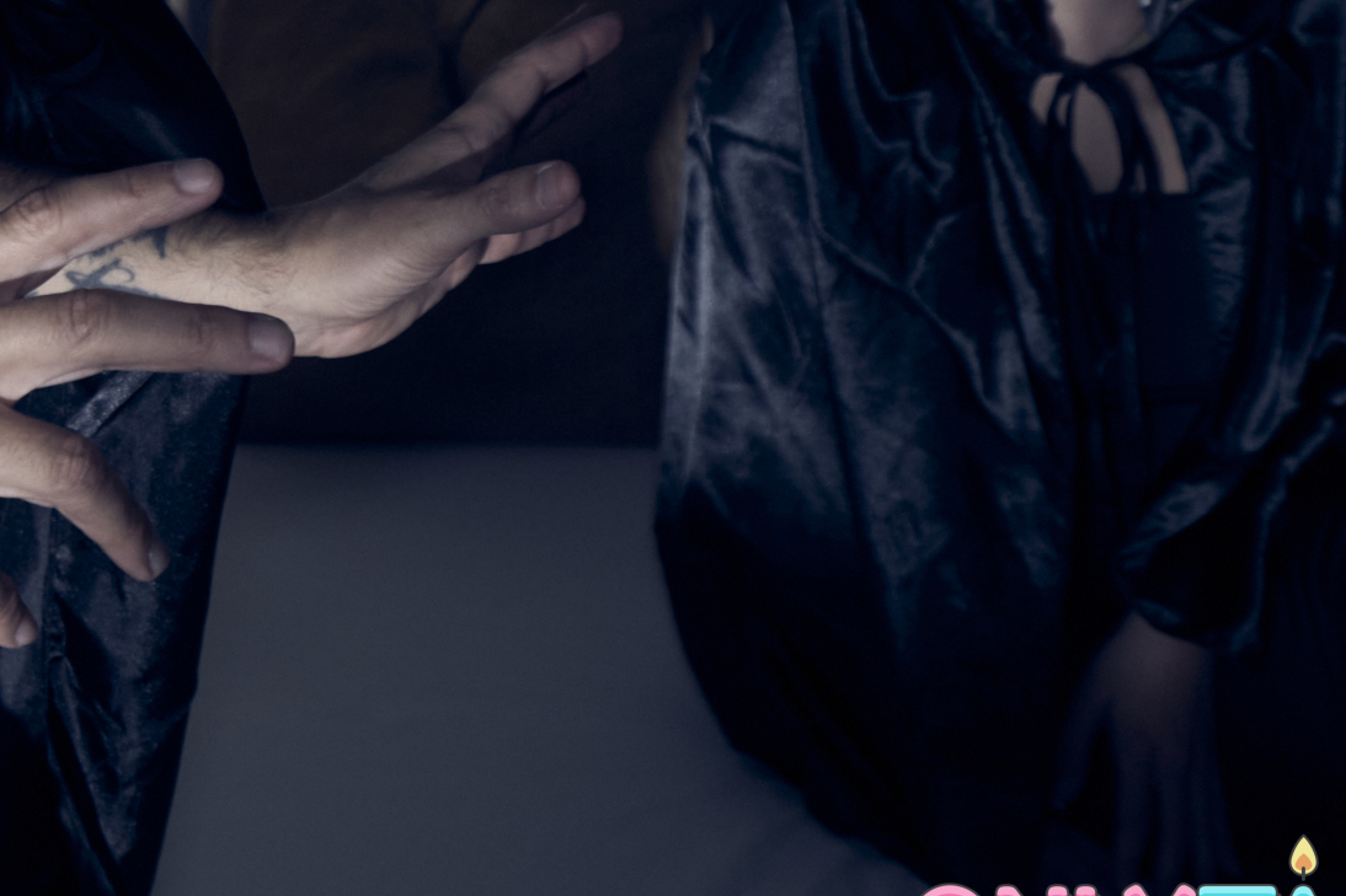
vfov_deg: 13.8
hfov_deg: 20.6
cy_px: -216
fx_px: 3589
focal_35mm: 96
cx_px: 22
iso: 1600
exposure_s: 1/160
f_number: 5.6
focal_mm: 35
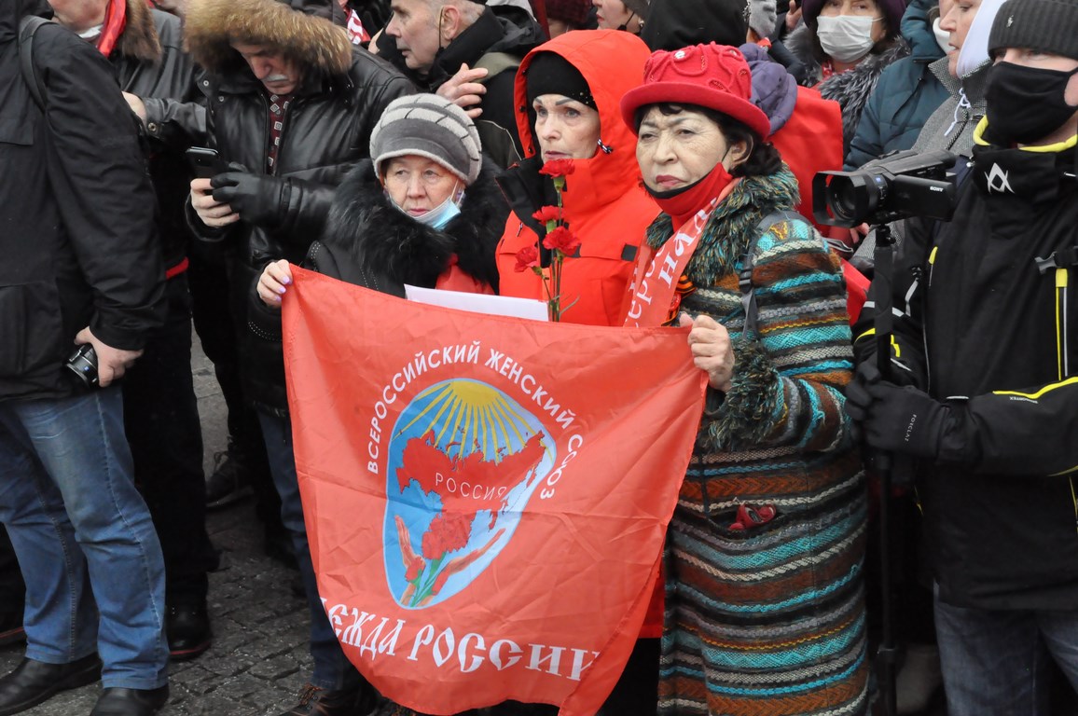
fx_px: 2333
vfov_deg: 17.5
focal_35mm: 78
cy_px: 358
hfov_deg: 26.0
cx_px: 539
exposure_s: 1/320
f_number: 9
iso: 3200
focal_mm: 52
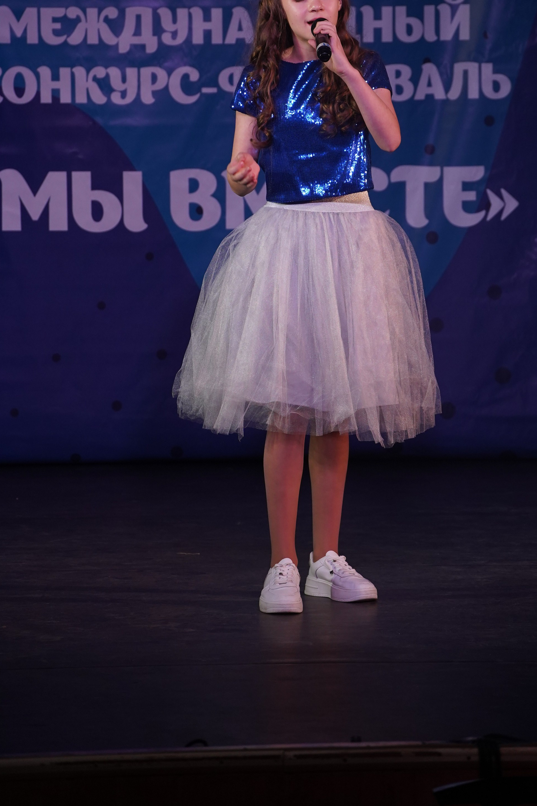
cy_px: 279
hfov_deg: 5.6
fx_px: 5526
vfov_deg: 8.3
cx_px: 372
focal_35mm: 247
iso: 1600
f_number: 5.6
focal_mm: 175
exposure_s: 1/250
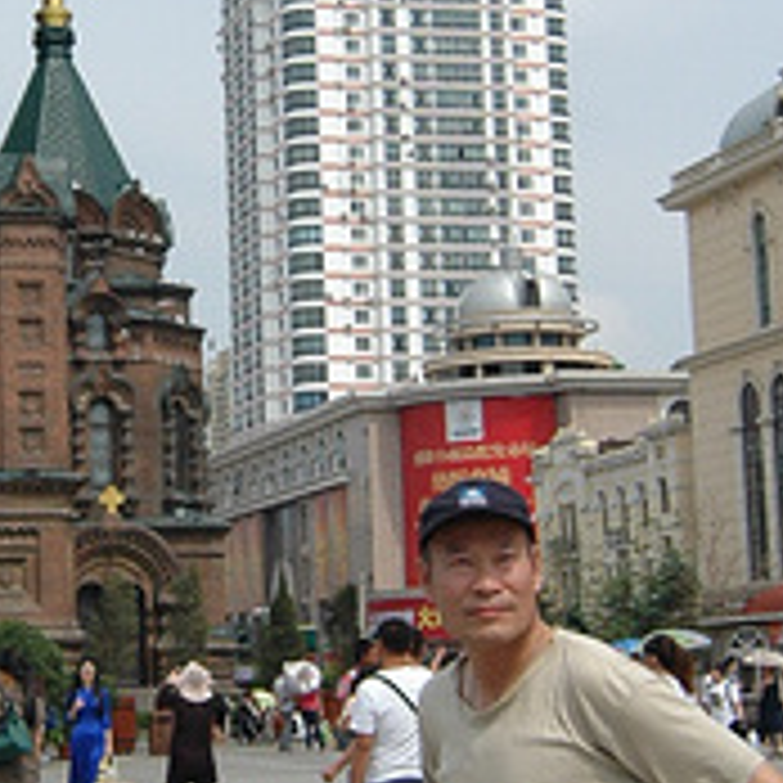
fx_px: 2354
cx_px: 101
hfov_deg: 18.6
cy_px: 306
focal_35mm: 92
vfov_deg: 18.9
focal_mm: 18
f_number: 4
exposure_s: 1/2500
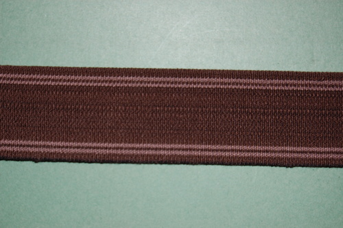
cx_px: 172
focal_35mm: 82
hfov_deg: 24.6
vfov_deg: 16.5
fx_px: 785
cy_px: 114
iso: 400
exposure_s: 1/60
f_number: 5.6
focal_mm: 55
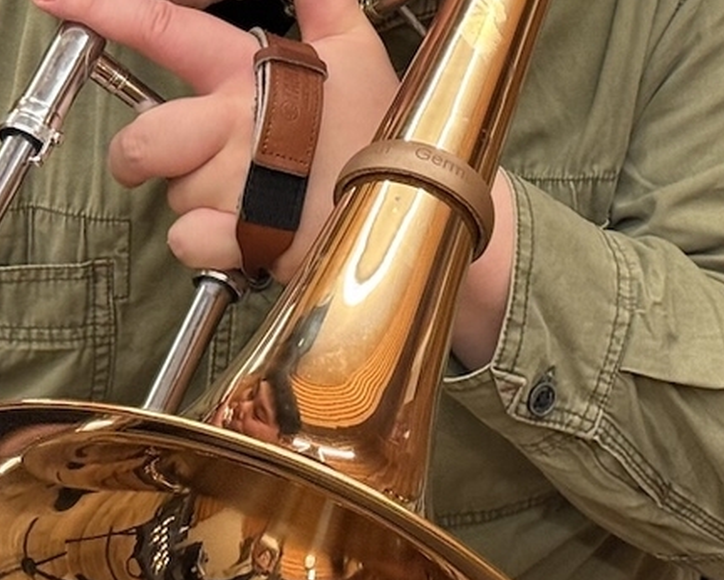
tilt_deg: -23.1
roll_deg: -6.3
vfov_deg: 11.7
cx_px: 417
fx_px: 2787
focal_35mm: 130
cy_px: -44
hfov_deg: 14.8
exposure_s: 1/43
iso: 250
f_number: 1.78
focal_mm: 6.76
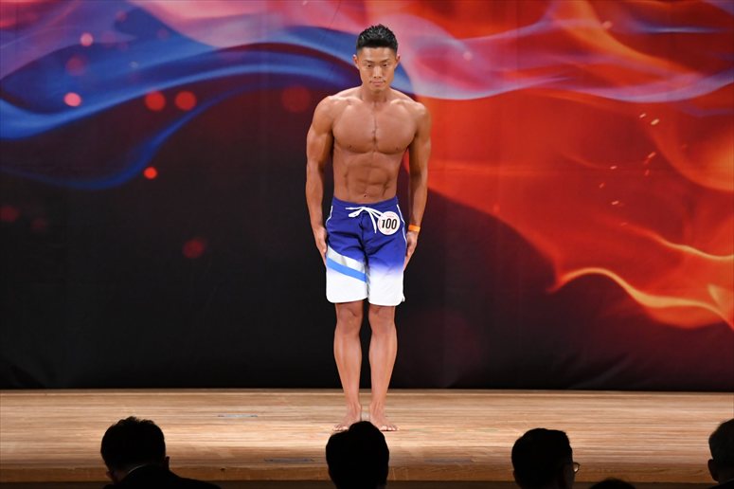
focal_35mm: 240
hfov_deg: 8.6
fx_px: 4891
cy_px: 244
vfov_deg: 5.7
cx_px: 367
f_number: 5.6
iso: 3200
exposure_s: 1/400
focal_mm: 160
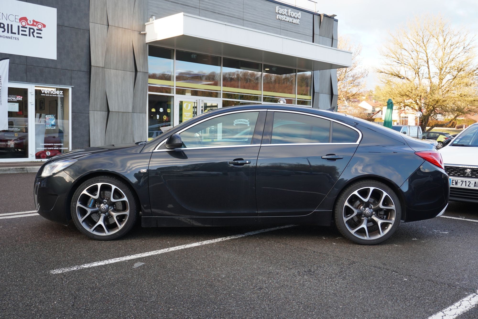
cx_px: 239
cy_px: 160
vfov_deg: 38.4
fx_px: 458
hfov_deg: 55.1
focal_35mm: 34
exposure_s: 1/40
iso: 125
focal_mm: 23
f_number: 4.5
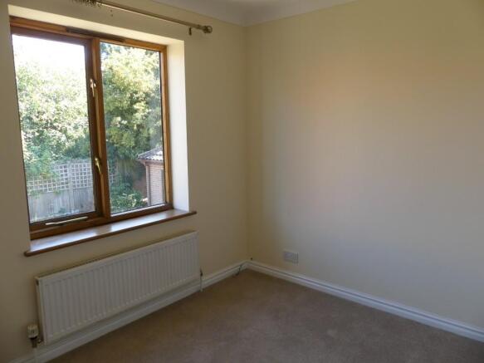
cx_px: 242
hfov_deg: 69.4
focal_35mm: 25
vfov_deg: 54.9
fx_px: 349
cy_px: 182
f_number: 2.8
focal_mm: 4.5
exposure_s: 1/60
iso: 100
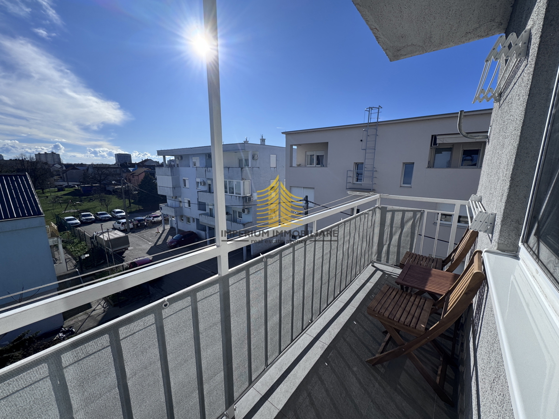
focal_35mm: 14
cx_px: 280
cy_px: 210
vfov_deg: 85.7
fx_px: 226
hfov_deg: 102.1
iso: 40
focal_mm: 2.22
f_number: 2.2
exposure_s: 1/2770
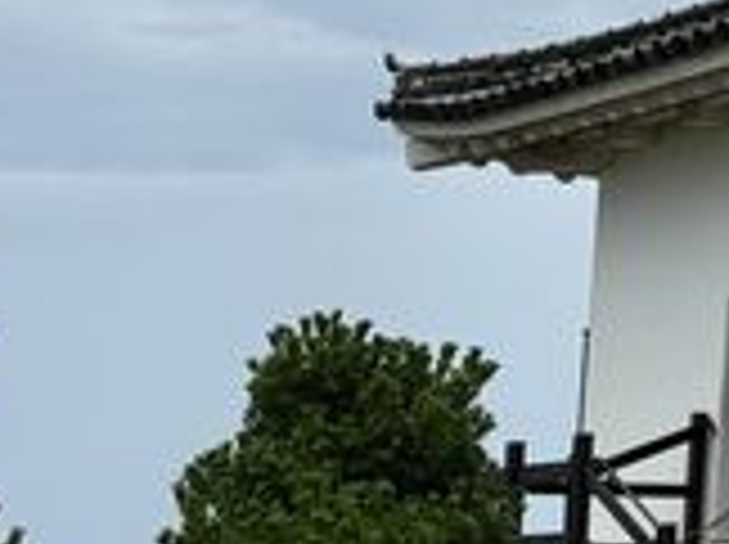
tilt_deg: +15.8
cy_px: -119
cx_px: 1195
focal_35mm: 131
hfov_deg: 13.9
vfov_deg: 11.1
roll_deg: -0.7
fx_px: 2755
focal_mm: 5.96
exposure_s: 1/3937
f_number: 1.6
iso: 50
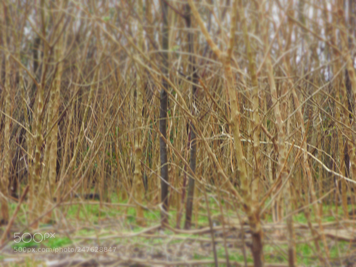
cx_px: 178
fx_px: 1594
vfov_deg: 9.6
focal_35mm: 155
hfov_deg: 12.7
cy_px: 134
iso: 100
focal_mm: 25.24
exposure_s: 1/80
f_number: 5.3
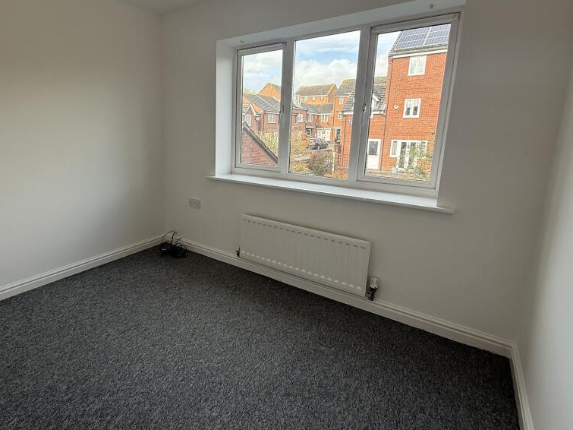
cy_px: 190
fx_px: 314
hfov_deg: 84.0
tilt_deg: -10.5
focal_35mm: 19
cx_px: 239
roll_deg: -0.4
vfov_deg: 68.4
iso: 64
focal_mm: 2.22
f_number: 2.2
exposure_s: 1/240
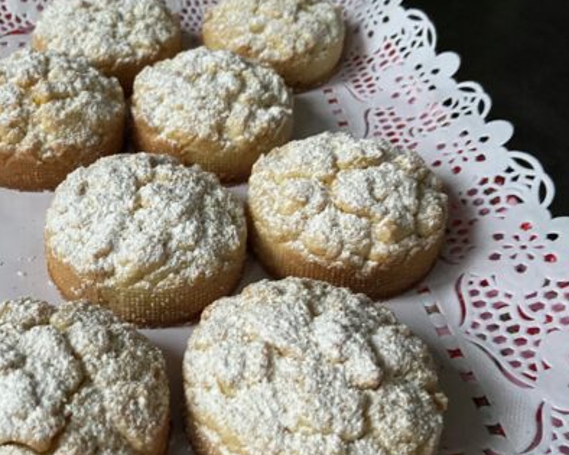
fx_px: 724
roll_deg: -0.9
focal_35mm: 43
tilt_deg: -41.2
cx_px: 178
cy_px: 211
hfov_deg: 42.2
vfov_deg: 34.9
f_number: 1.8
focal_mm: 4.25
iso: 640
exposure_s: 1/30
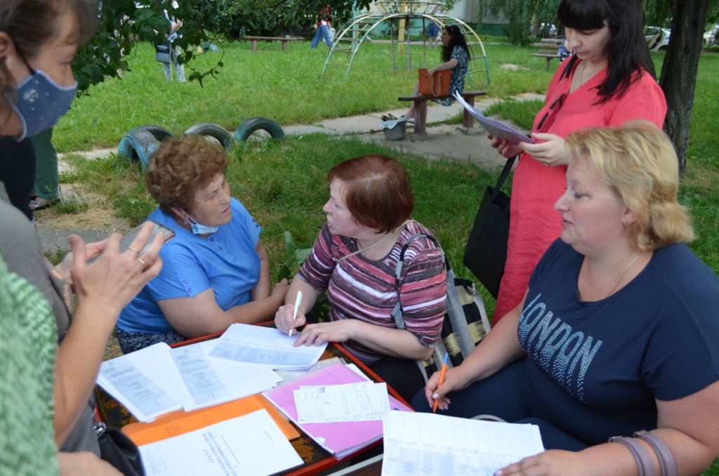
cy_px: 238
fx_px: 658
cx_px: 360
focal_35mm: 33
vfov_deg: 39.8
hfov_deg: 57.3
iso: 400
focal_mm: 22
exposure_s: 1/125
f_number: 5.6
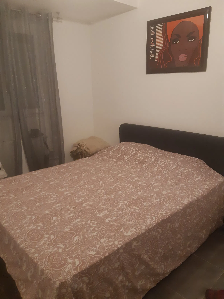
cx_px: 112
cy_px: 150
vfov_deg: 67.3
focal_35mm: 26
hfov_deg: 53.1
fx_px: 224
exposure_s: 1/50
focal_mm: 3.93
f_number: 1.7
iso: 320
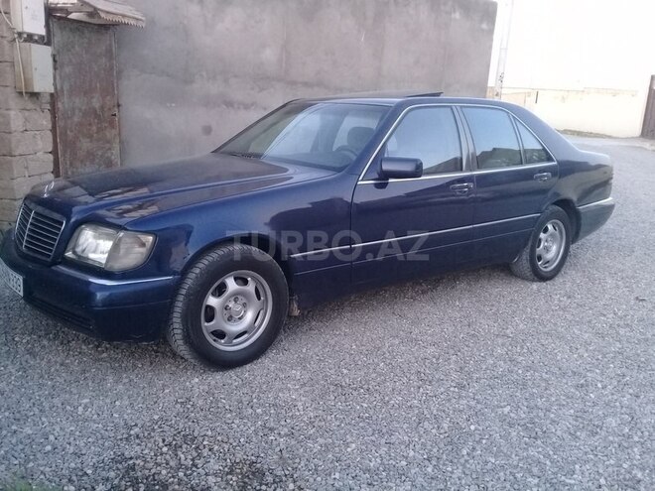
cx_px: 328
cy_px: 246
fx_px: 587
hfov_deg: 58.4
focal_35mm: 31
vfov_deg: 45.4
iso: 200
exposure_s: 1/25
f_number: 2.2
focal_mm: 3.3
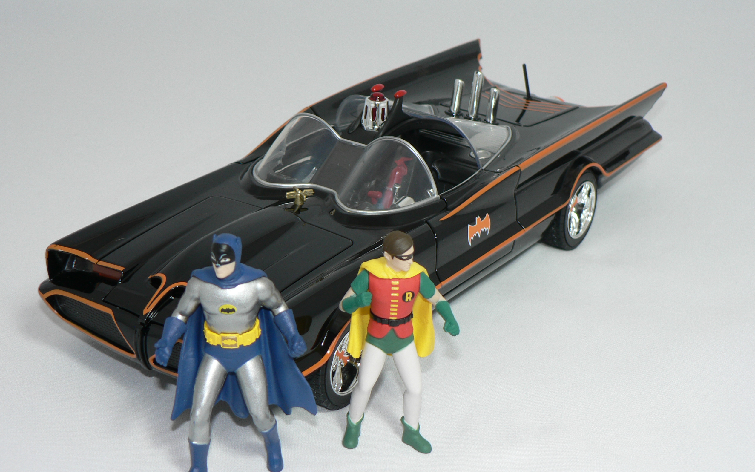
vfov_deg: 17.9
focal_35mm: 73
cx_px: 380
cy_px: 222
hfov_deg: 28.2
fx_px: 1502
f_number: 3.2
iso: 80
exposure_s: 1/60
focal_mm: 11.4
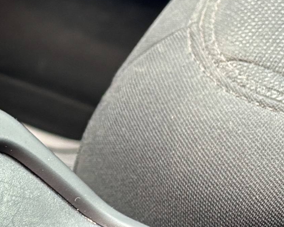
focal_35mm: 173
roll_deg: -4.6
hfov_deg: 10.4
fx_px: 1454
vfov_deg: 8.9
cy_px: 173
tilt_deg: -37.1
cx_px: -248
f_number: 1.6
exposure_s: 1/79
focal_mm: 5.96
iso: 125
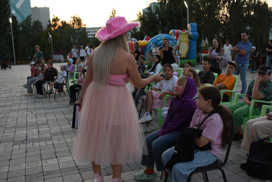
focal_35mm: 34
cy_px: 91
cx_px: 136
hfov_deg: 55.1
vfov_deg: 38.4
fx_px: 261
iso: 400
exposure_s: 1/125
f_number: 5.6
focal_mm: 23
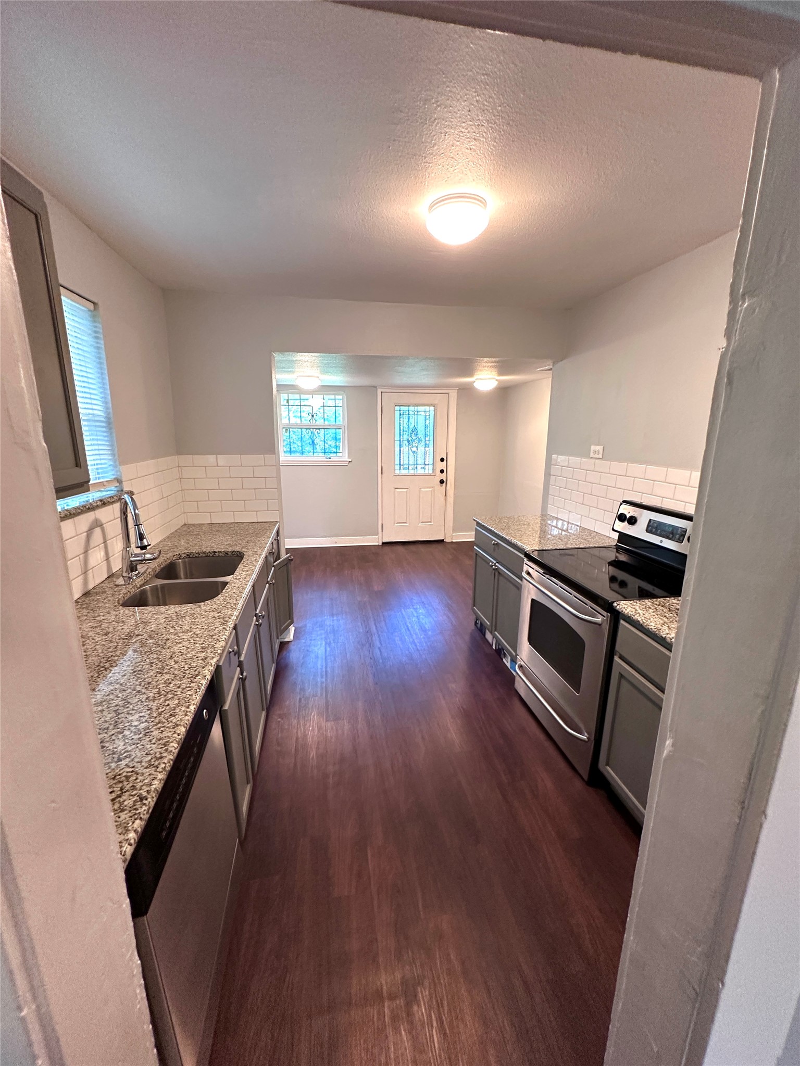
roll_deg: -1.3
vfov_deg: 102.1
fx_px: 431
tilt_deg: -12.5
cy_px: 533
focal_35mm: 14
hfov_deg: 85.7
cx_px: 400
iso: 250
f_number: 2.2
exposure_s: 1/60
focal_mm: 2.22
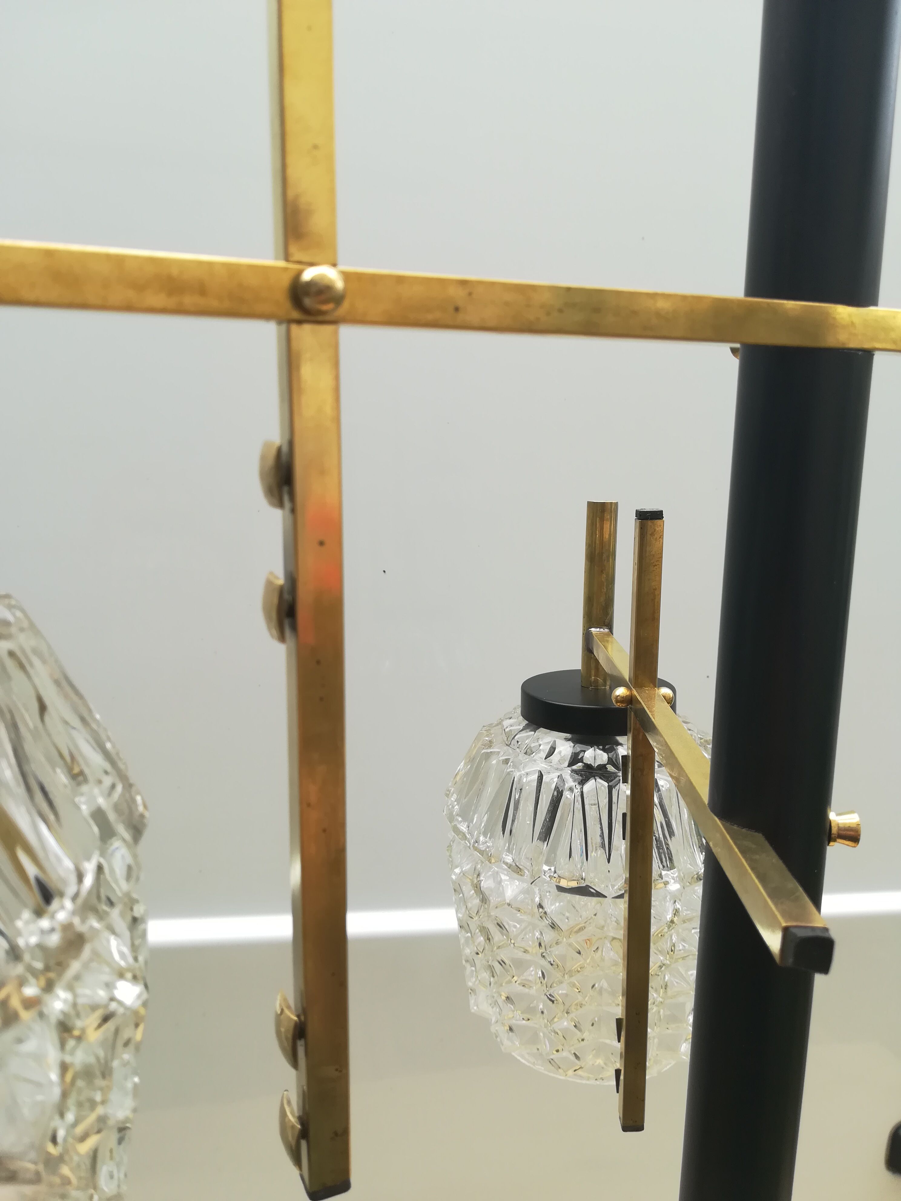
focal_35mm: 26
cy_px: 600
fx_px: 902
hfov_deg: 53.1
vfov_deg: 67.3
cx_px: 450
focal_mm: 3.83
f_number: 2.2
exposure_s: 1/168
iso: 50
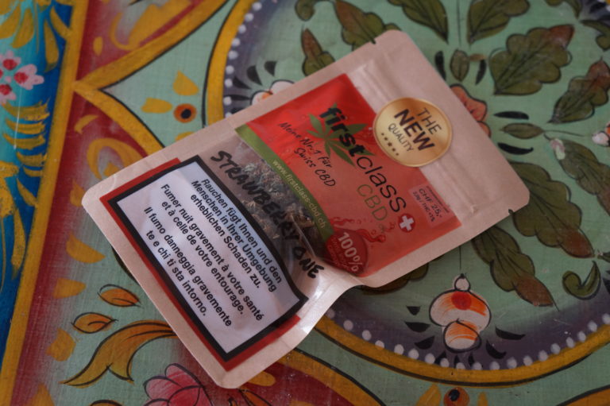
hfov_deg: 43.6
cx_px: 305
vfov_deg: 29.8
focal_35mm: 45
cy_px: 203
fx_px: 762
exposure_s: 1/160
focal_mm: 30
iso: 800
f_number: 4
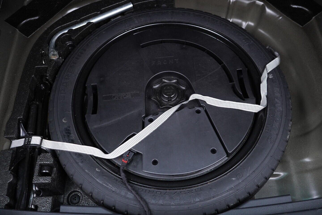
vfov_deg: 36.9
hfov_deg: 53.1
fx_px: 322
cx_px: 161
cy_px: 108
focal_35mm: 36
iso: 640
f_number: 2.8
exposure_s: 1/40
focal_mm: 24
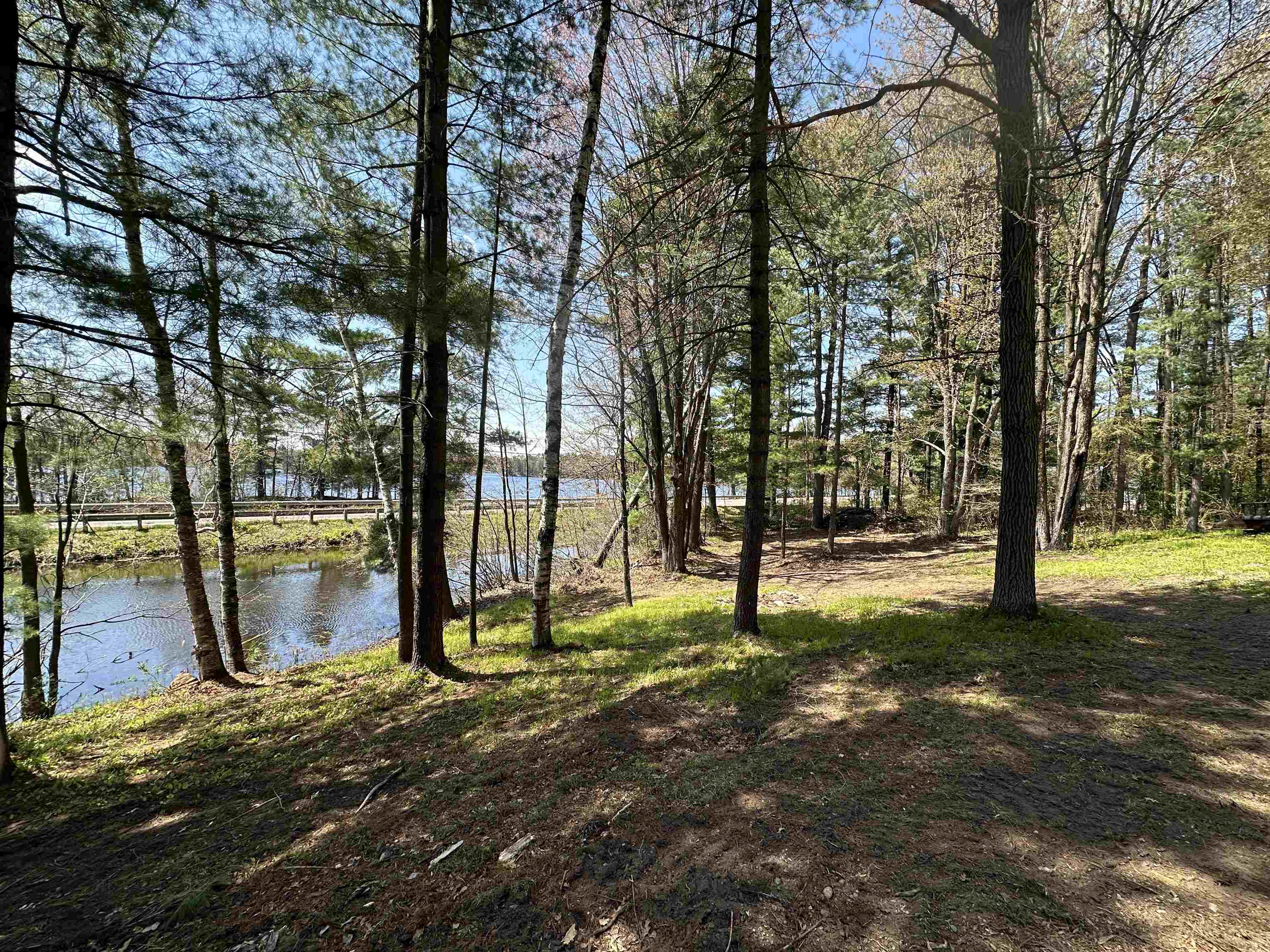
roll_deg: -1.6
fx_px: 514
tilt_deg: -0.1
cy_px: 476
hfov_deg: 102.1
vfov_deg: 85.7
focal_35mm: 14
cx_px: 635
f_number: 2.2
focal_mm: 2.22
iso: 40
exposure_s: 1/561
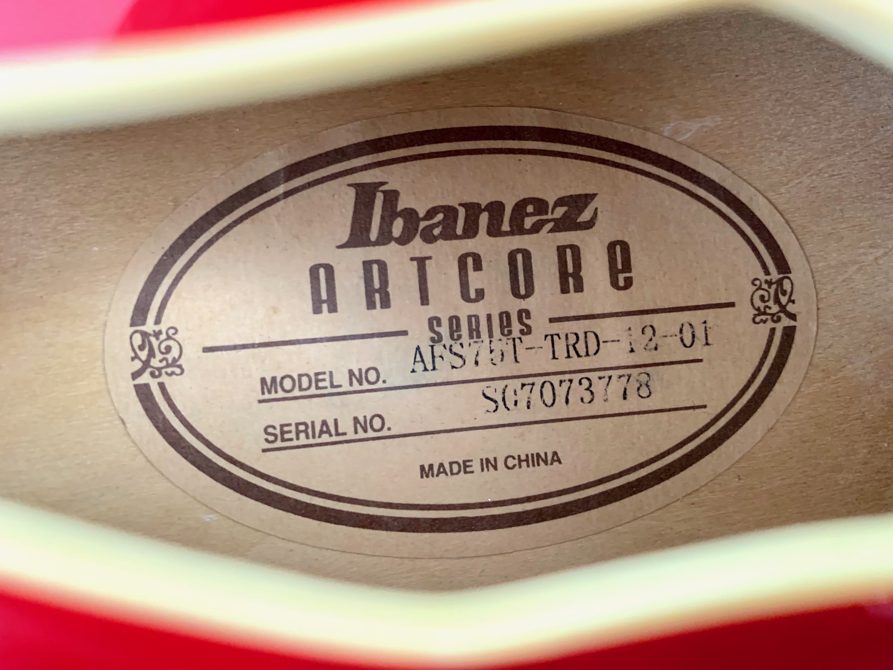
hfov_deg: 67.3
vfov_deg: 53.1
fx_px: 671
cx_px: 446
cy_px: 335
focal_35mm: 26
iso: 320
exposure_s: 1/49
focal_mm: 4.25
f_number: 1.8
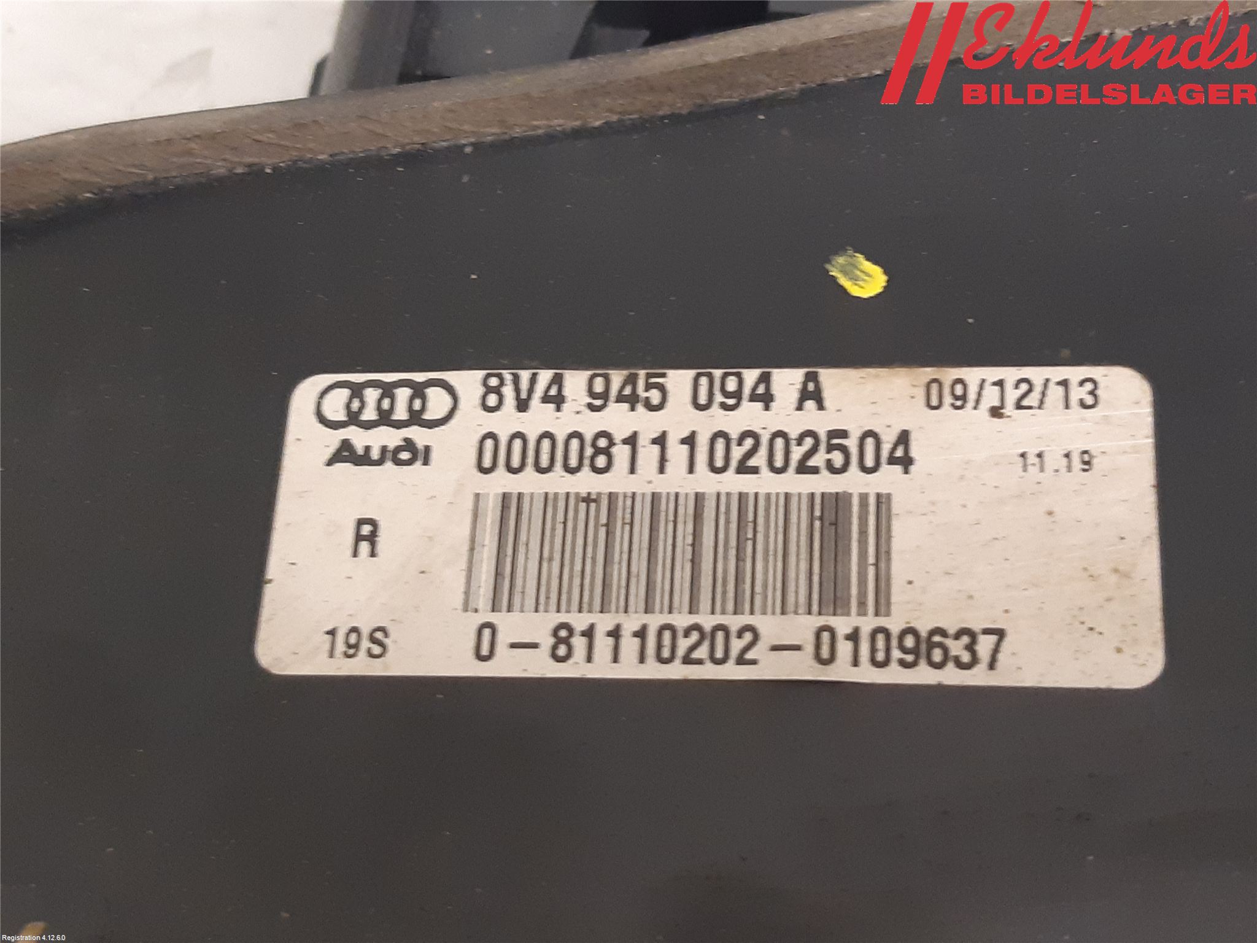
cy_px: 472
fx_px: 944
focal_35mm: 26
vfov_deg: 53.1
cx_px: 628
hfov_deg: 67.3
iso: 250
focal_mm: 3.93
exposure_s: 1/25
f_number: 1.7
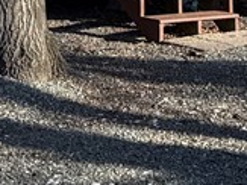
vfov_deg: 8.5
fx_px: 1077
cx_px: 77
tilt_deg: +9.2
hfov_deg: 13.1
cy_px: -325
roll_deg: -0.8
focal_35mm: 151
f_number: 1.78
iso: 80
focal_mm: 6.76
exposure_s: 1/2041
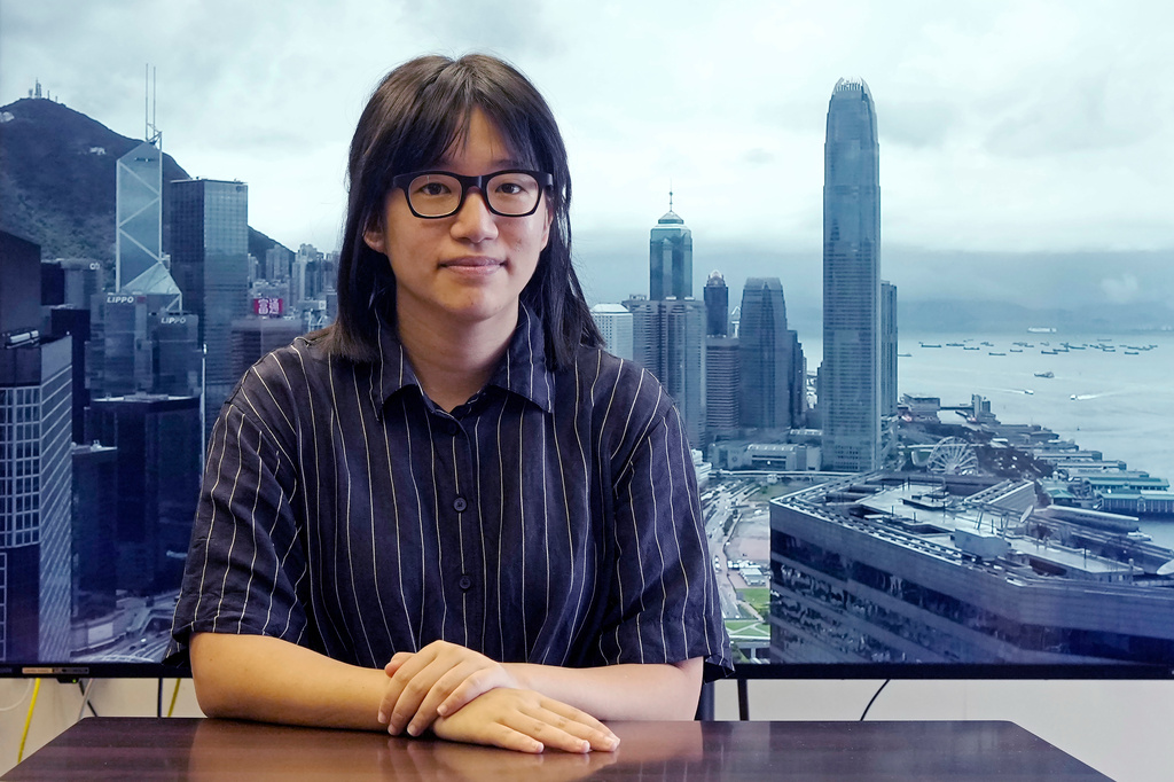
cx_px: 587
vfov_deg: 26.0
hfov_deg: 38.2
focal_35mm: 52
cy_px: 391
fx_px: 1695
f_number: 5
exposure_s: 1/125
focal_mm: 35
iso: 2500
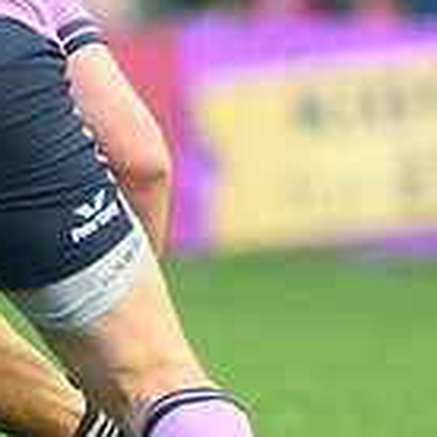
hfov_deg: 0.5
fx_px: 53789
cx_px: -280
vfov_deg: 0.5
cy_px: 166
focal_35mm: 3766
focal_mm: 400
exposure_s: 1/1250
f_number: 3.5
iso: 4000
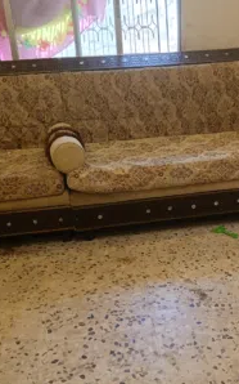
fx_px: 386
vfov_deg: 52.8
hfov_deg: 34.3
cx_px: 145
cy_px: 193
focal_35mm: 37
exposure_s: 1/33.3
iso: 320
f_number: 1.8
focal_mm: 4.05
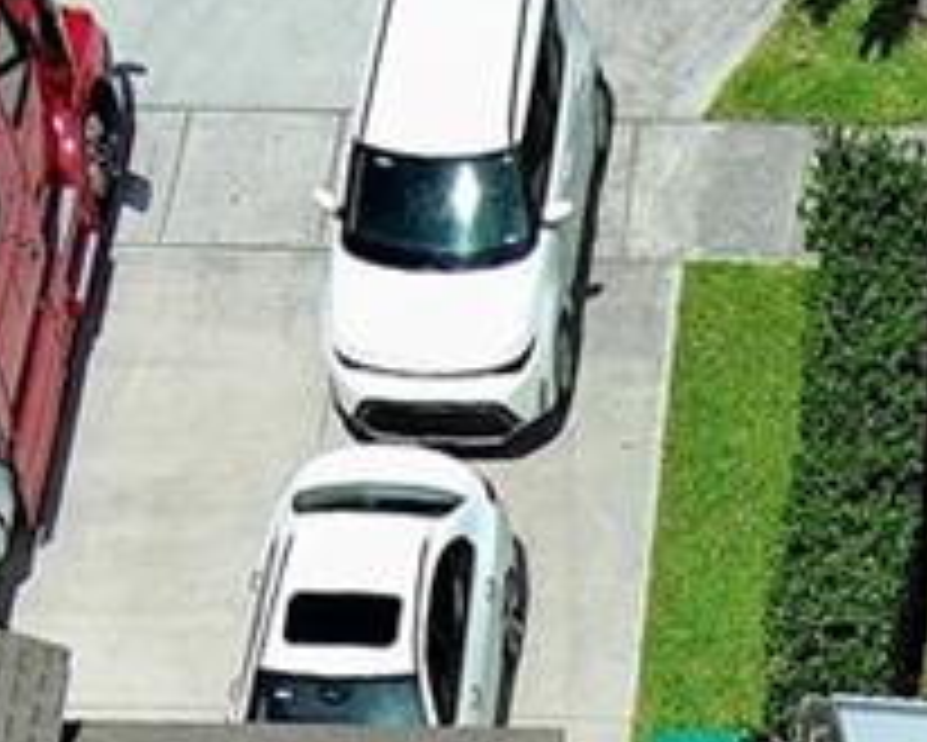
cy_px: 2352
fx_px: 5792
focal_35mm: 211
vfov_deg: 6.6
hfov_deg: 8.7
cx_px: 1809
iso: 100
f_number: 2.8
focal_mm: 10.57
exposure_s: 1/2227
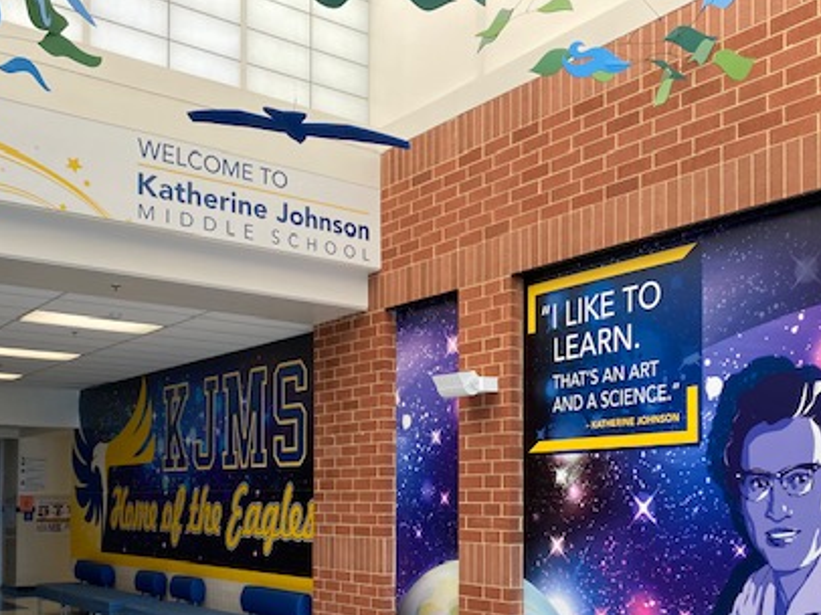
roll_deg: -0.5
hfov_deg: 45.7
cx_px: 465
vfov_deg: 34.2
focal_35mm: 41
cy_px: 481
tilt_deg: +1.2
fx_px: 972
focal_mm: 4.25
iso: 32
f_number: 1.8
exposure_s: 1/121
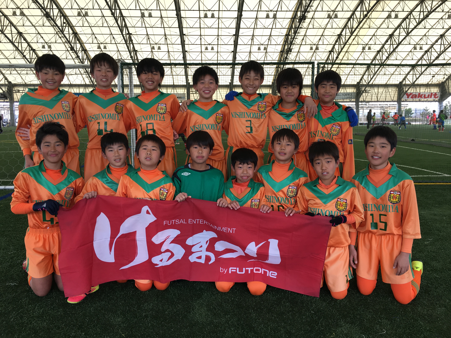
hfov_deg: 61.7
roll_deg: -0.3
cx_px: 226
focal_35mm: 29
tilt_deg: -6.4
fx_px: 378
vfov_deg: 48.2
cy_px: 169
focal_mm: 4.15
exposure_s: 1/120
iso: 25
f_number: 2.2
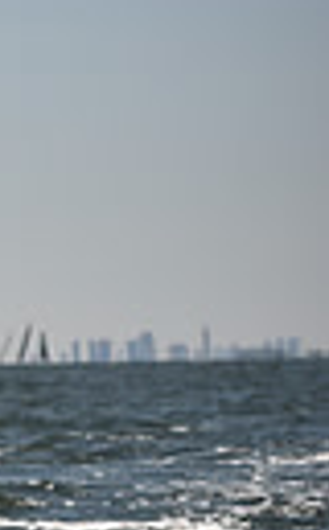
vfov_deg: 4.4
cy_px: 343
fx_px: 6968
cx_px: -860
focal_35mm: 483
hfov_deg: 2.6
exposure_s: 1/1600
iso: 250
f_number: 3.2
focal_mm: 105
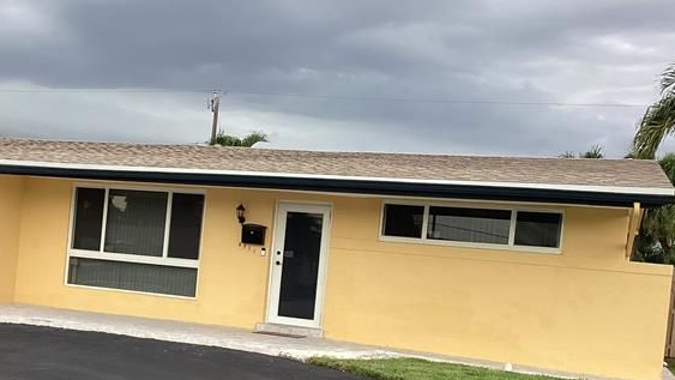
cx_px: 241
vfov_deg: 24.7
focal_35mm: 48
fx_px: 859
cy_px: 281
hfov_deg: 42.5
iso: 80
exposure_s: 1/100
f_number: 2.4
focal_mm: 3.3
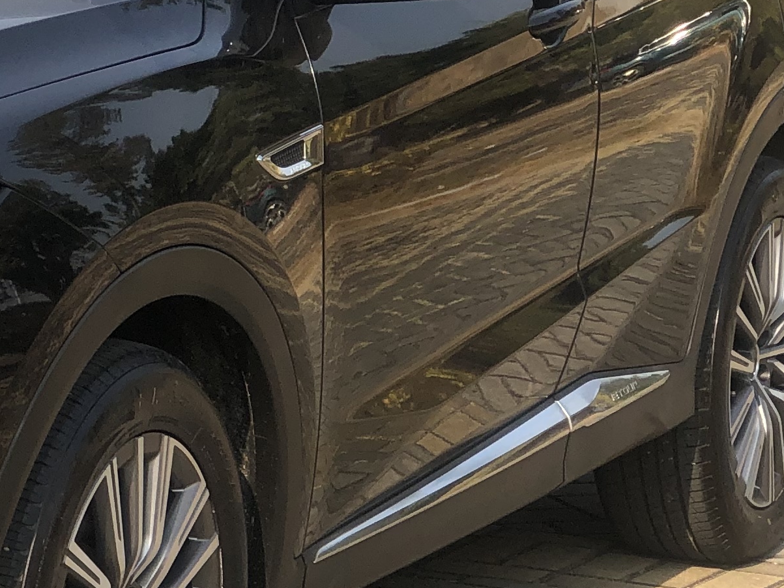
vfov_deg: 7.8
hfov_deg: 10.2
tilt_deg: -9.2
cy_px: 268
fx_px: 4325
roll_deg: -2.2
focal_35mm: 191
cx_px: -212
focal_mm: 6.6
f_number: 2.8
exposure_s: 1/375
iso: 20
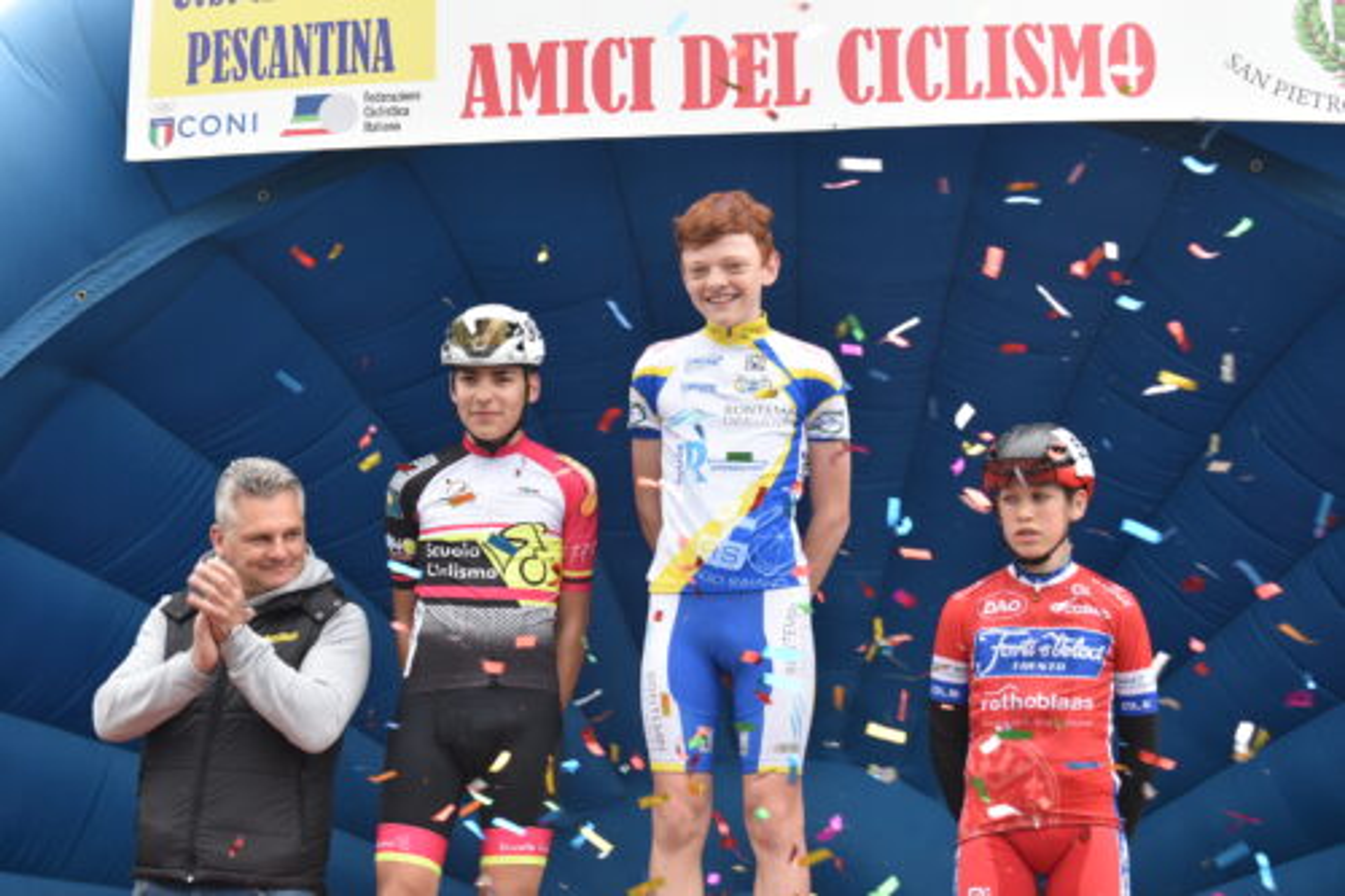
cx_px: 672
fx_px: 2689
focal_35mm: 72
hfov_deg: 28.1
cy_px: 448
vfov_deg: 18.9
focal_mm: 48
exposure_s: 1/200
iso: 400
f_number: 7.1
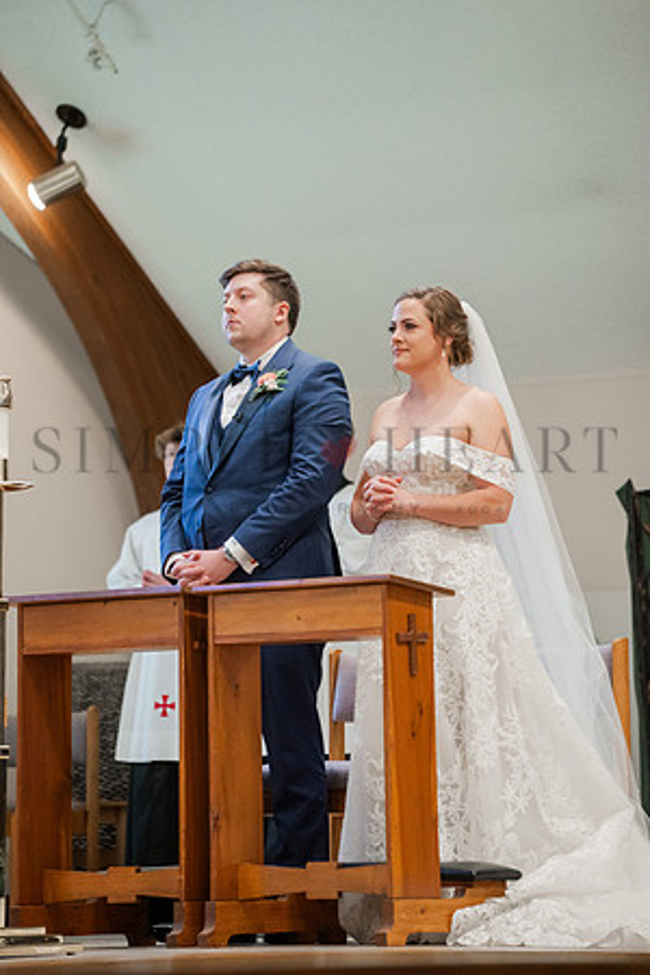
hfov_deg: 7.0
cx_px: 325
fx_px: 5281
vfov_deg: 10.5
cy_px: 488
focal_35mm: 195
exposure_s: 1/125
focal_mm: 195
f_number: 5.3
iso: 1600
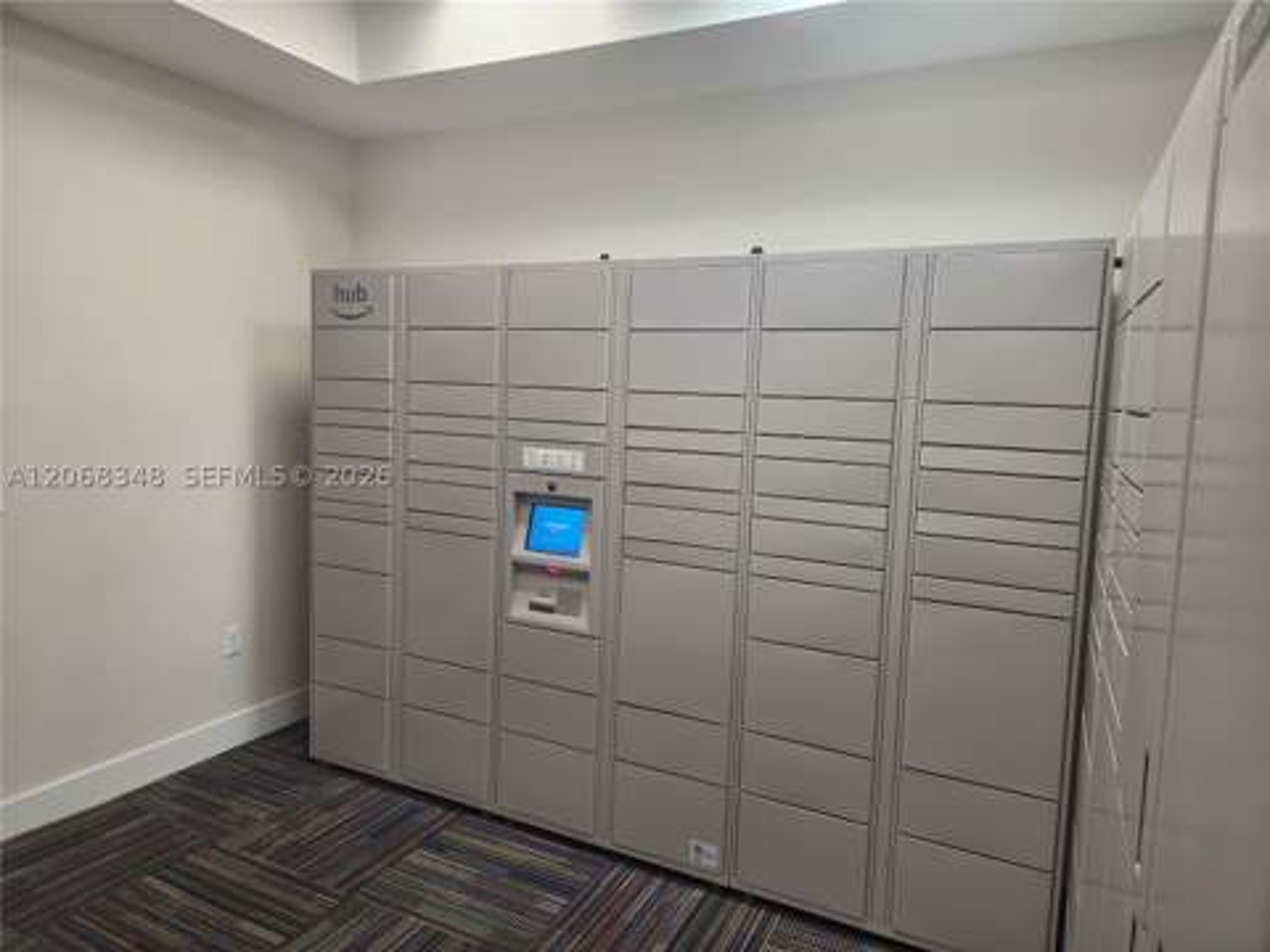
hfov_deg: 73.9
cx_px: 635
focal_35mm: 23
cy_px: 476
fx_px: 844
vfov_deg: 58.9
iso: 64
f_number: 1.8
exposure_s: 1/50
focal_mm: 5.4
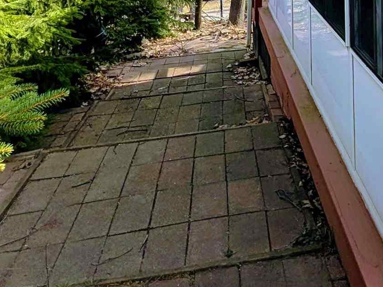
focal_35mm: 44
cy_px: -149
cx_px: 362
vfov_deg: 24.9
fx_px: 487
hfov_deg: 39.1
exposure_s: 1/6494
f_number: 1.7
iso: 55
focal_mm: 2.02
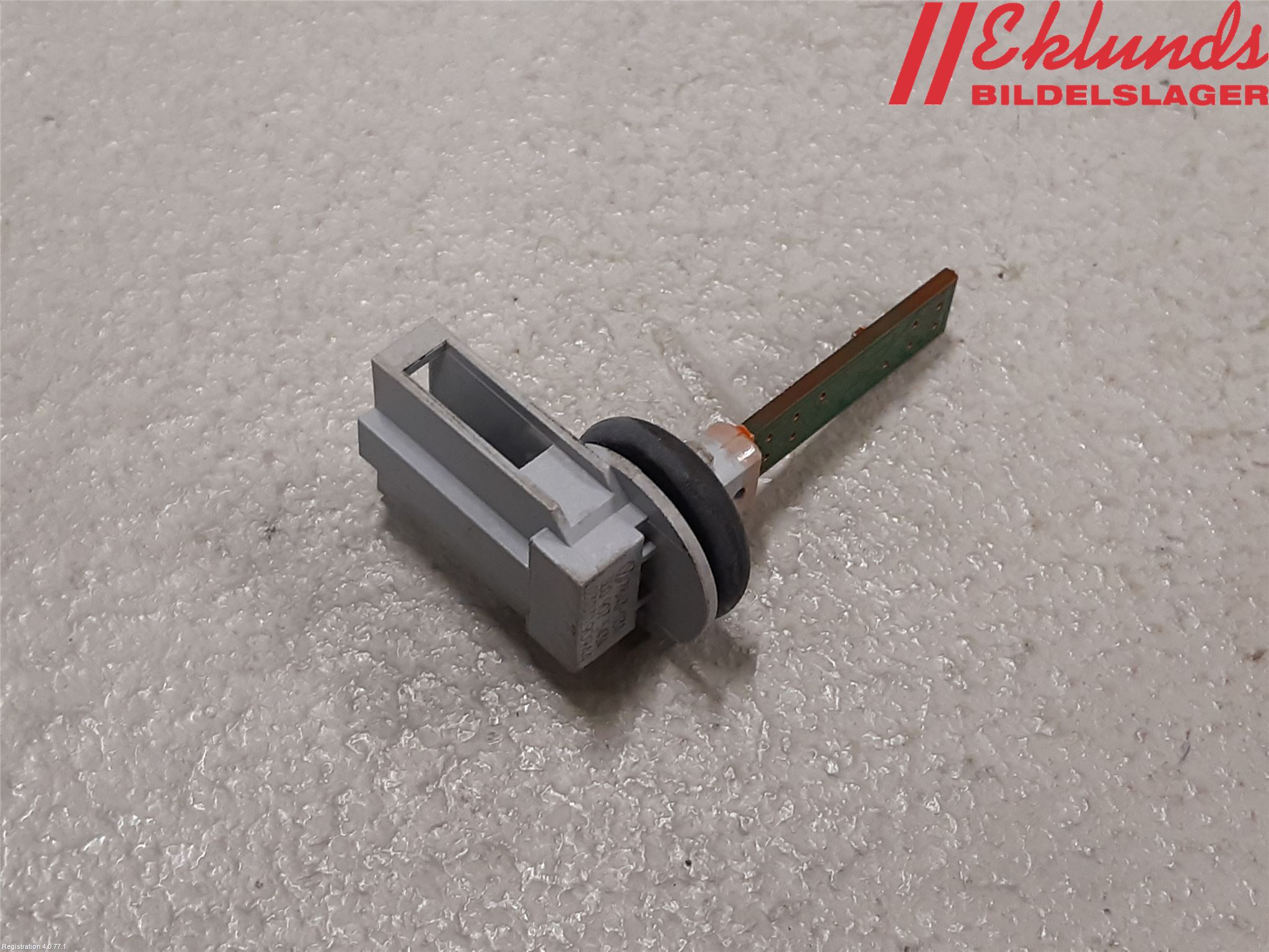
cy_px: 476
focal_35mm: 26
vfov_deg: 53.1
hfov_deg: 67.3
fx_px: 953
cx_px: 634
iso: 125
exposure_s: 1/50
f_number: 1.7
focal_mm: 3.93
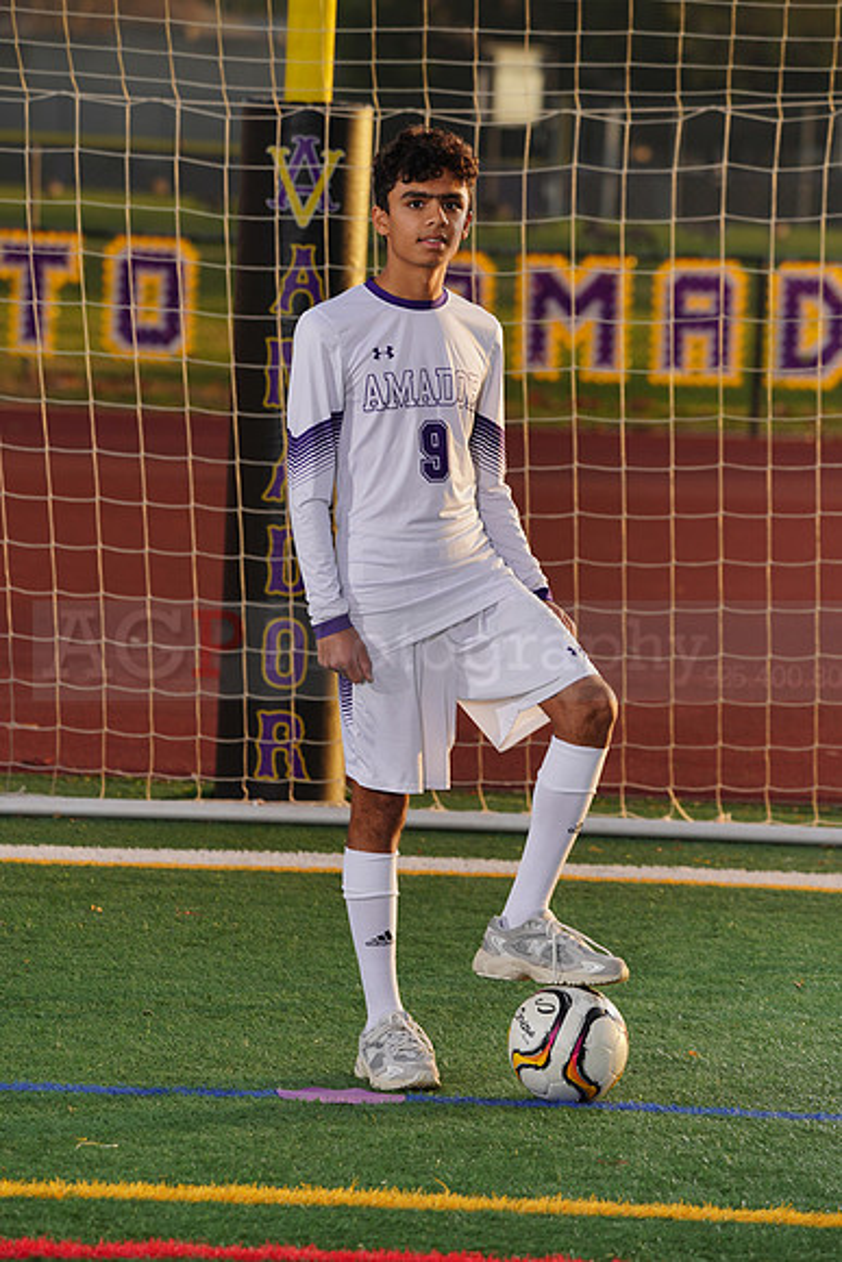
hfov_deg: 6.1
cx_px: 421
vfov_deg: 9.1
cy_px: 631
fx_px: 7923
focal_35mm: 226
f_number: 8
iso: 100
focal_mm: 226
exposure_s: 1/200
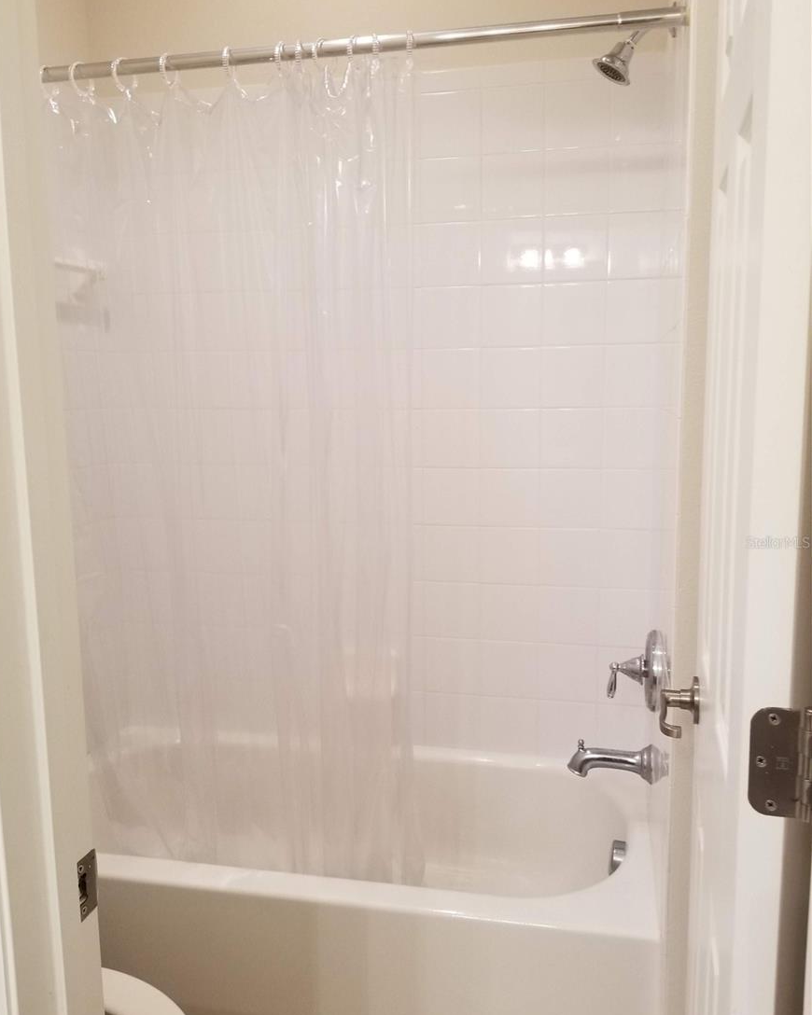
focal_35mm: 28
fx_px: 841
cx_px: 393
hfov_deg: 51.5
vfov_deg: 62.2
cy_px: 542
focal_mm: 4.25
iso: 160
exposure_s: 1/30
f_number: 1.7
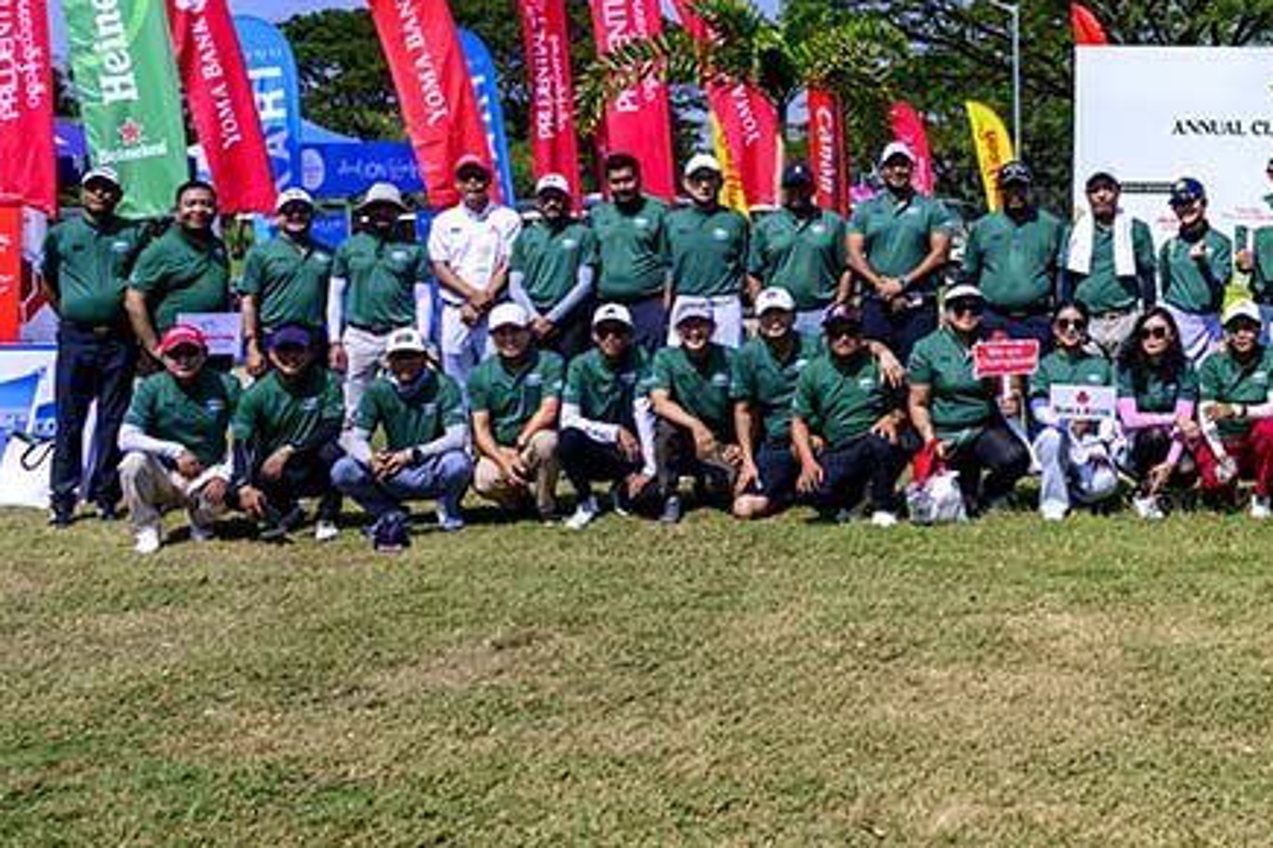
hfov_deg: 33.3
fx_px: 1874
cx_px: 1358
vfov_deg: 24.9
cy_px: 111
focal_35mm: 53
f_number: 9
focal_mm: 24
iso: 500
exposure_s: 1/2500
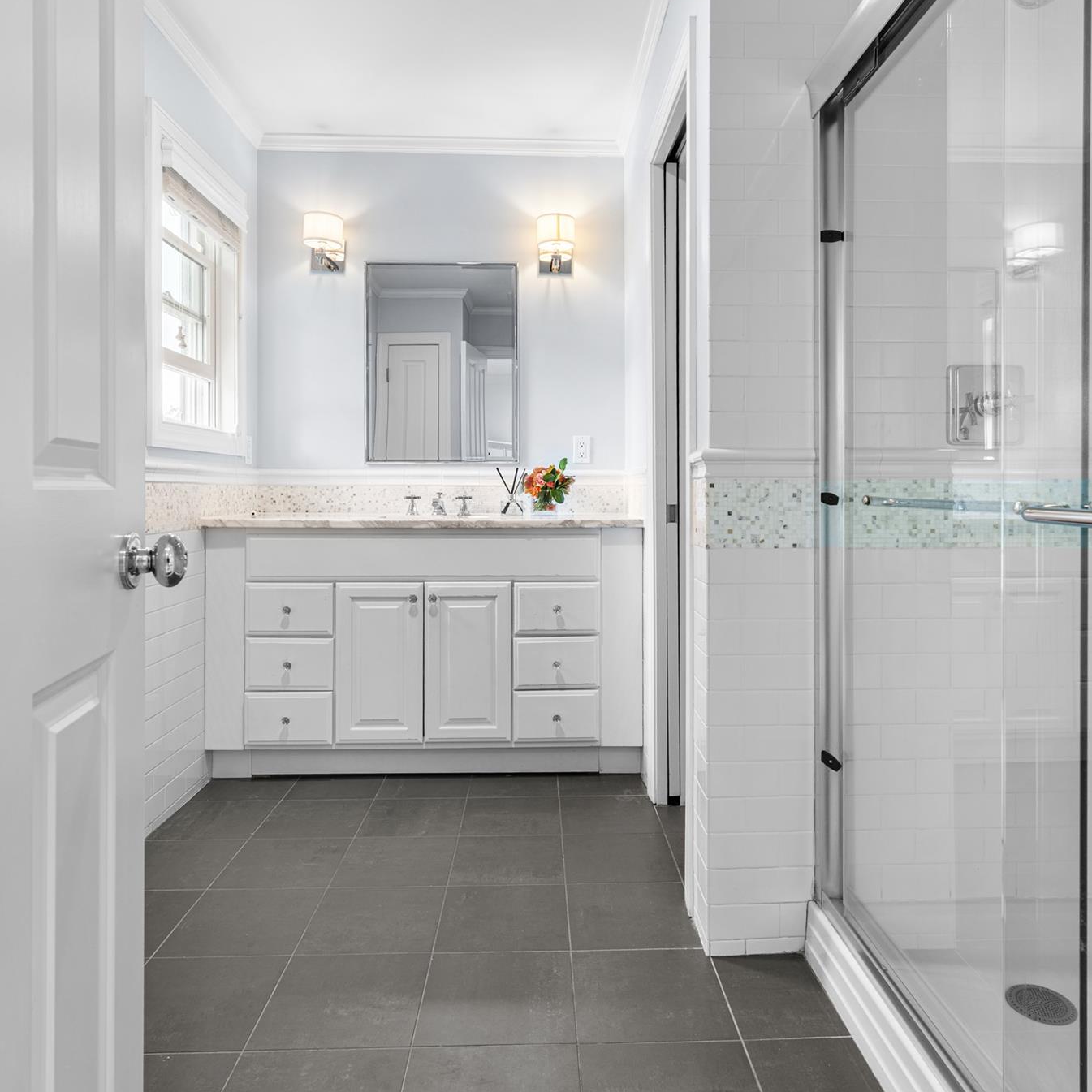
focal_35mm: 22
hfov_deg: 69.6
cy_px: 543
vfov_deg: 69.6
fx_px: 785
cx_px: 577
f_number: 8
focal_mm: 17
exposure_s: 1/1.25
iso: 100
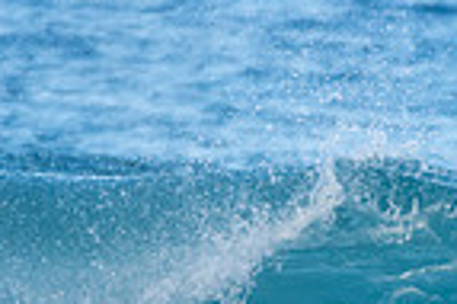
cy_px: 366
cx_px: 479
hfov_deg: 0.7
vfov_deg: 0.4
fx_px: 38661
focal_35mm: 3049
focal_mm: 500
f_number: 5.6
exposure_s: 1/1000
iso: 360
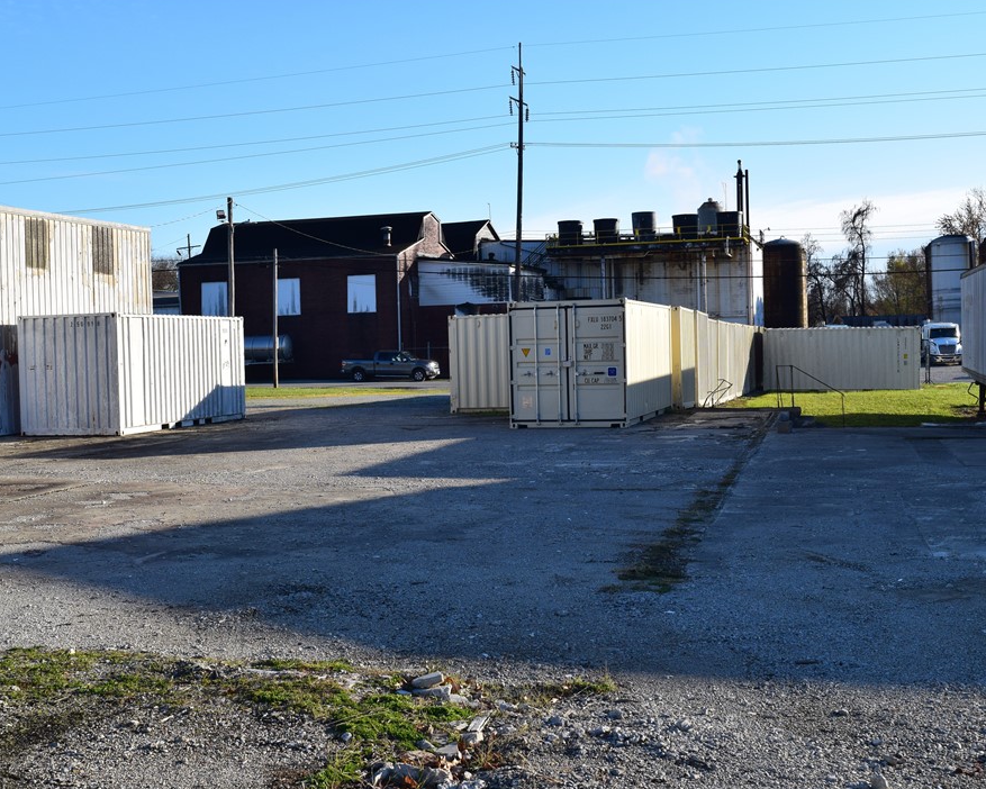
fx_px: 1272
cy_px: 394
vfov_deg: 34.5
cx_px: 463
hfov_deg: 42.4
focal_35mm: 44
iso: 400
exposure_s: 1/500
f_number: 11
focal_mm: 25
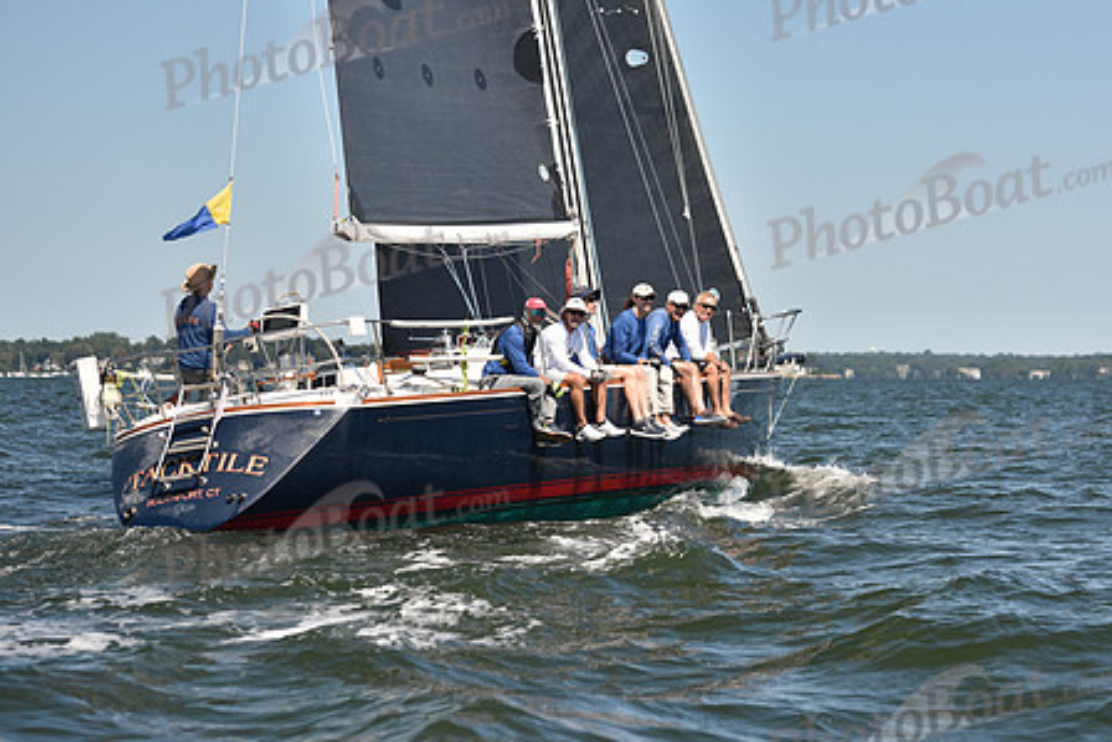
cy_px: 369
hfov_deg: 16.6
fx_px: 3800
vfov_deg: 11.2
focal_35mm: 123
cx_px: 640
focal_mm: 95
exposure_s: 1/1250
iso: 250
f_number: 4
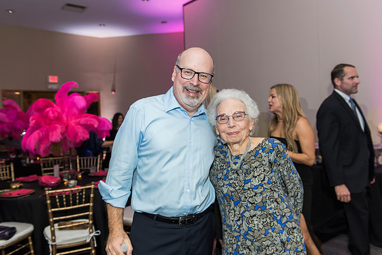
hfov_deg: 60.3
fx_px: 329
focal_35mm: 31
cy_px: 128
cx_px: 191
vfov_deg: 42.3
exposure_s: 1/100
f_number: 4
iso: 1000
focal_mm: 31
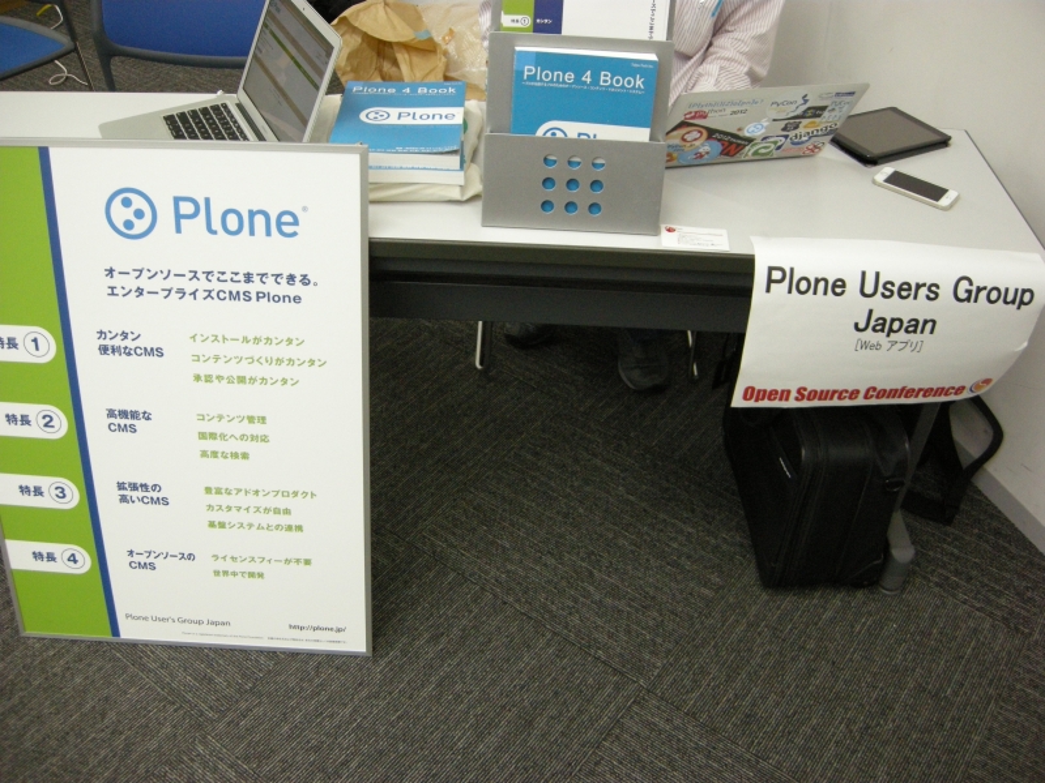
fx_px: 1057
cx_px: 522
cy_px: 392
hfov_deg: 52.6
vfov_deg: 40.7
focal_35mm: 35
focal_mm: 7.5
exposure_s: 1/65
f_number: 2.7
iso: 400
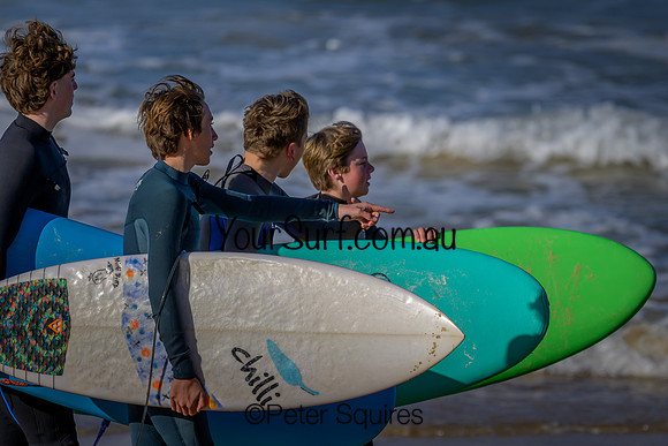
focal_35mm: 1008
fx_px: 18708
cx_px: 421
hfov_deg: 2.0
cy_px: 245
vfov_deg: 1.4
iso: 220
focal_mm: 800
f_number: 6.3
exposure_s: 1/2000
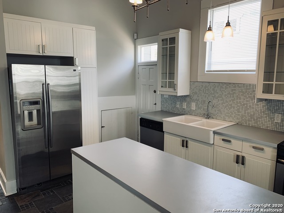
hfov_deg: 67.3
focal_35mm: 26
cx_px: 142
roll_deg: -0.3
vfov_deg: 53.1
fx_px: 213
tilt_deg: -7.4
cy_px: 106
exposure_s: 1/120
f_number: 1.8
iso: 80
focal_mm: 4.25
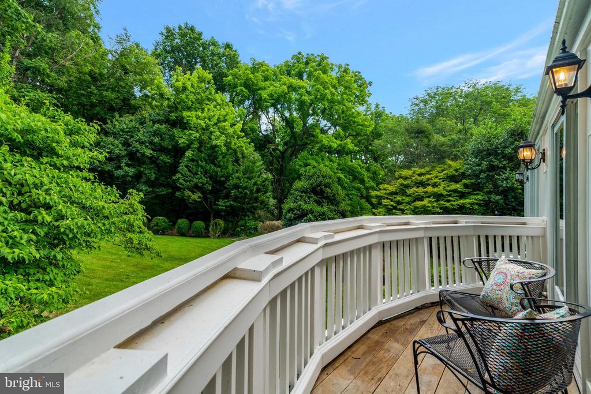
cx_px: 296
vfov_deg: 73.8
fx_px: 263
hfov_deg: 96.7
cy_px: 197
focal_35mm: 16
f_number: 7.1
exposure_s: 1/400
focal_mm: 16
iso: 1250
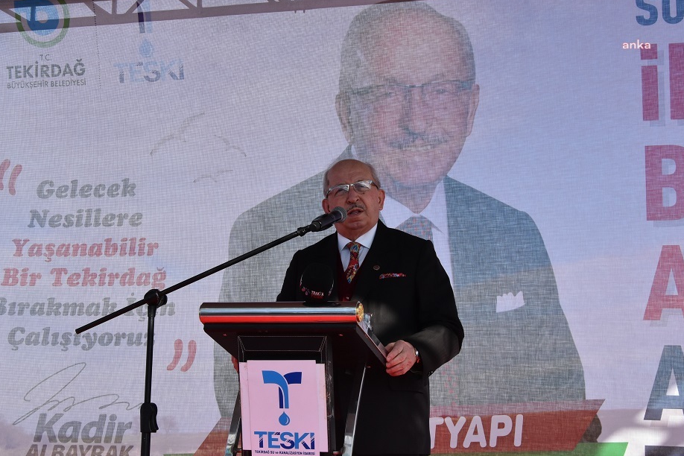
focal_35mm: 70
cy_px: 251
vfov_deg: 19.5
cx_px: 314
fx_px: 1330
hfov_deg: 28.8
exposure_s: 1/640
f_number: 13
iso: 640
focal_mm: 42
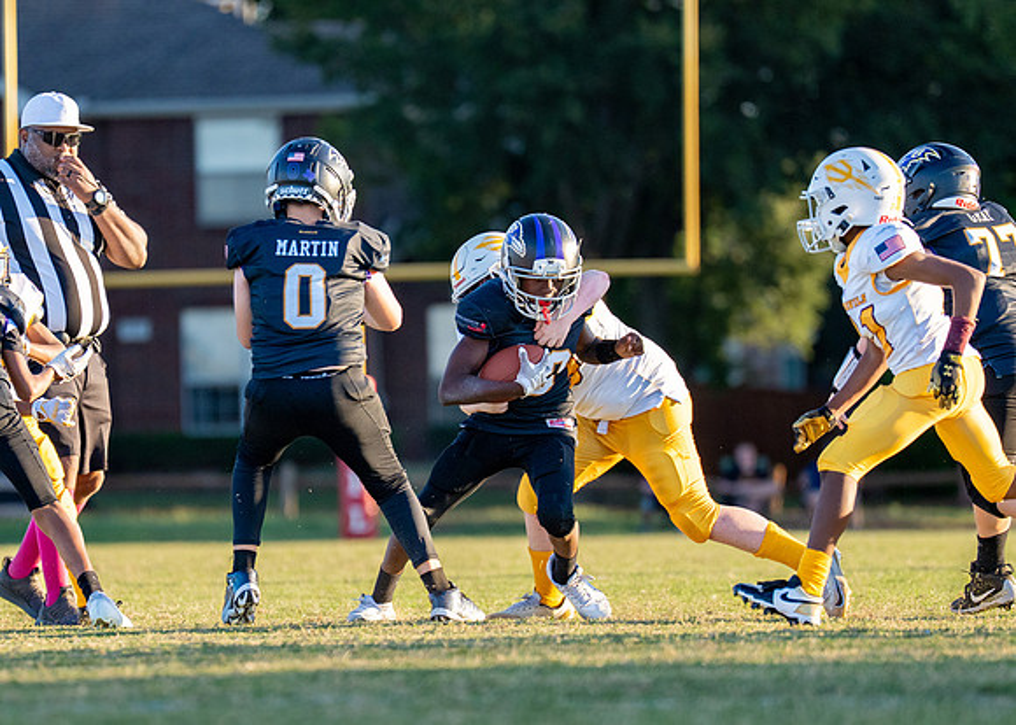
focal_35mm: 372
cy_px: 416
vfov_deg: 3.9
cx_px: 440
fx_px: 10739
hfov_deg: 5.4
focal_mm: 200
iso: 400
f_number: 2.8
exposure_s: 1/2000
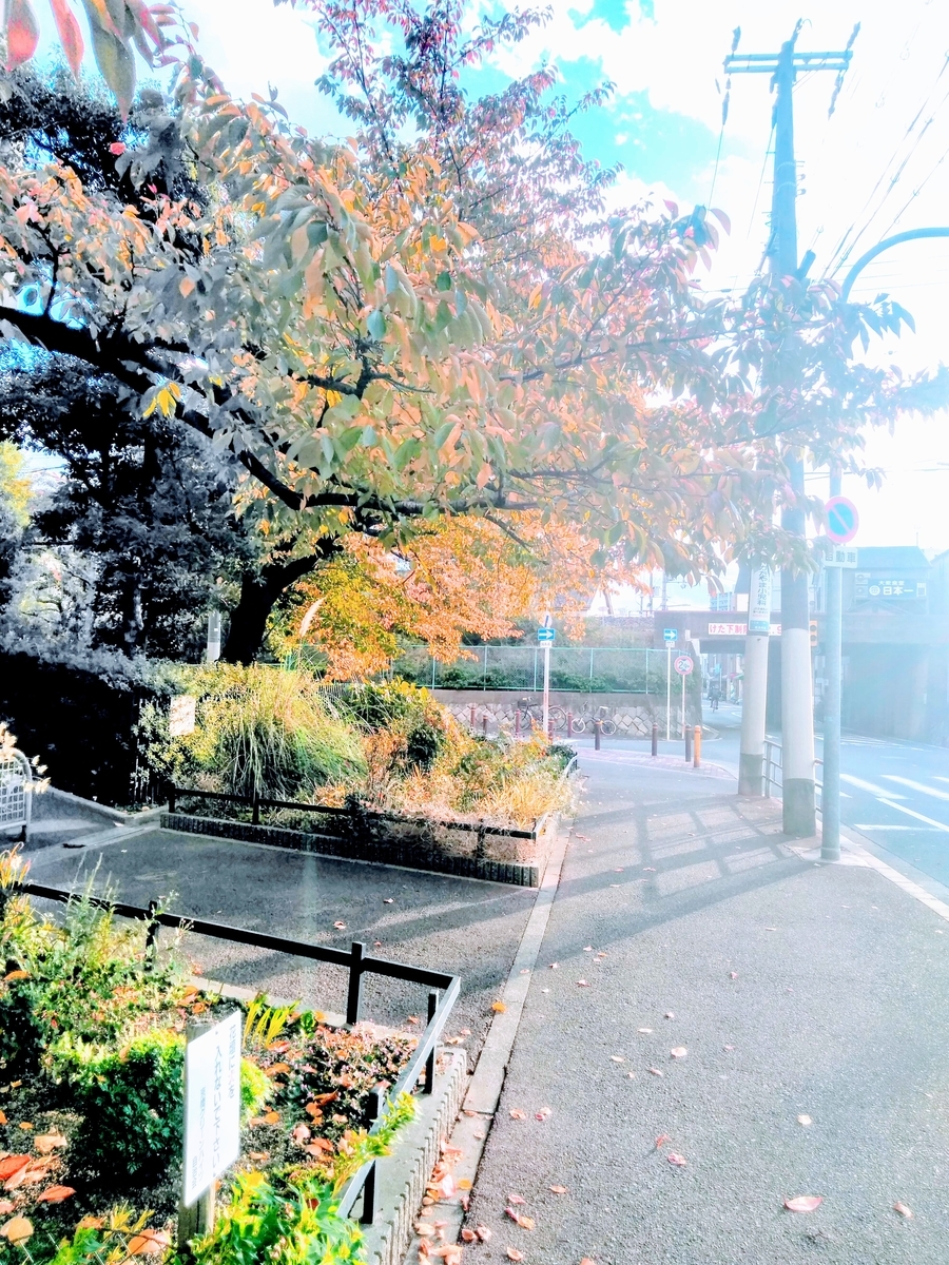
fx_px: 950
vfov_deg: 67.3
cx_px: 474
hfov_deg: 53.1
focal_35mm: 26
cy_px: 632
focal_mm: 3.46
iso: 38
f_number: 2.2
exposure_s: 1/164
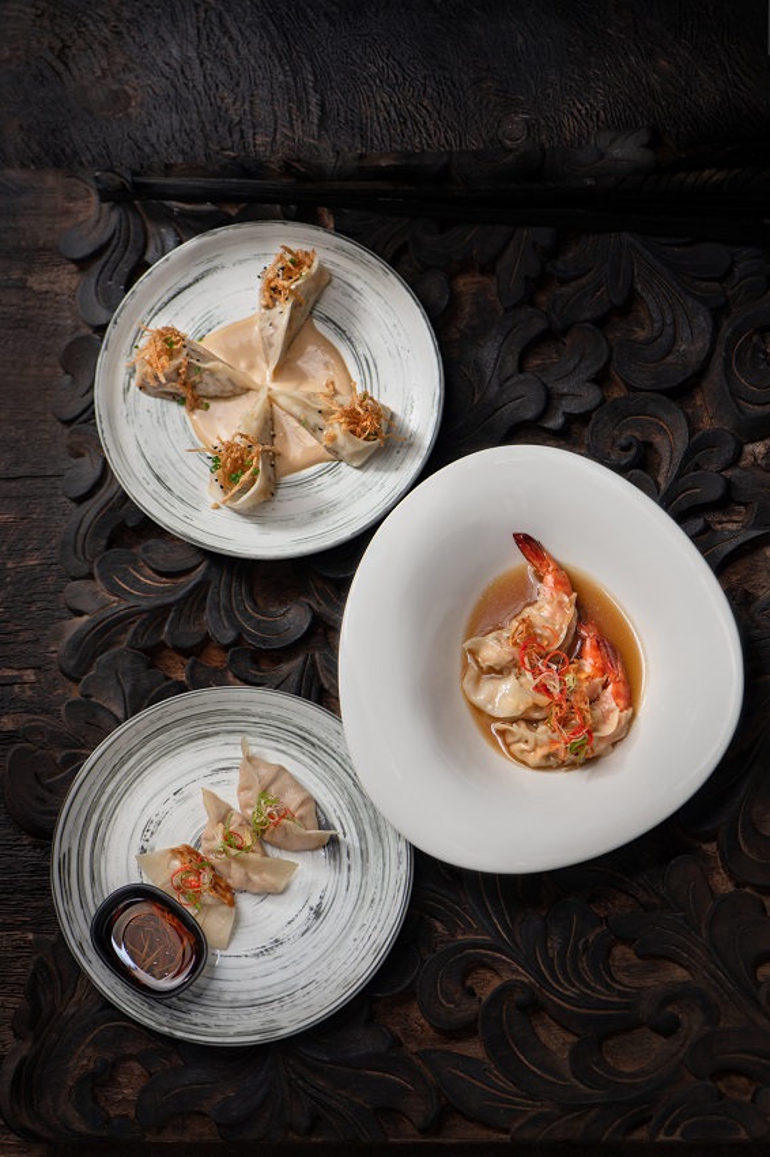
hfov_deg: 13.0
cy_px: 578
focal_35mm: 105
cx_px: 385
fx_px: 3371
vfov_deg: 19.5
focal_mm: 105
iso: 400
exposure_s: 1/50
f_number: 5.6
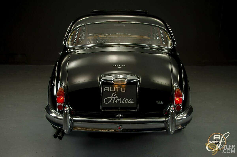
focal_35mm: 39
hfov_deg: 49.6
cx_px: 118
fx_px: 256
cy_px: 78
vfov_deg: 34.1
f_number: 14
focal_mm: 26
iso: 200
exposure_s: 1/1.25
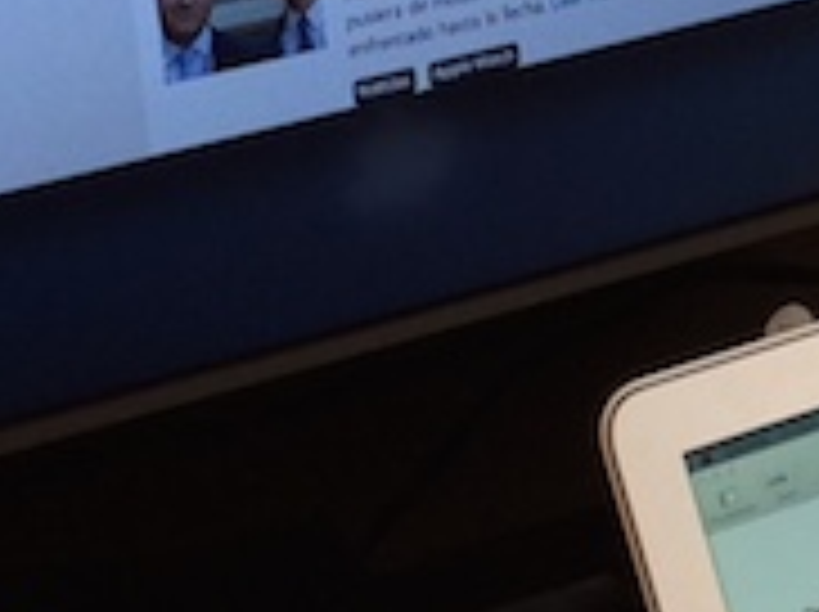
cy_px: 353
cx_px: 1220
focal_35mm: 180
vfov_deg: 8.2
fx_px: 4253
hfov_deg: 10.6
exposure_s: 1/30
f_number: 2.4
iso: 32
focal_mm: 3.3
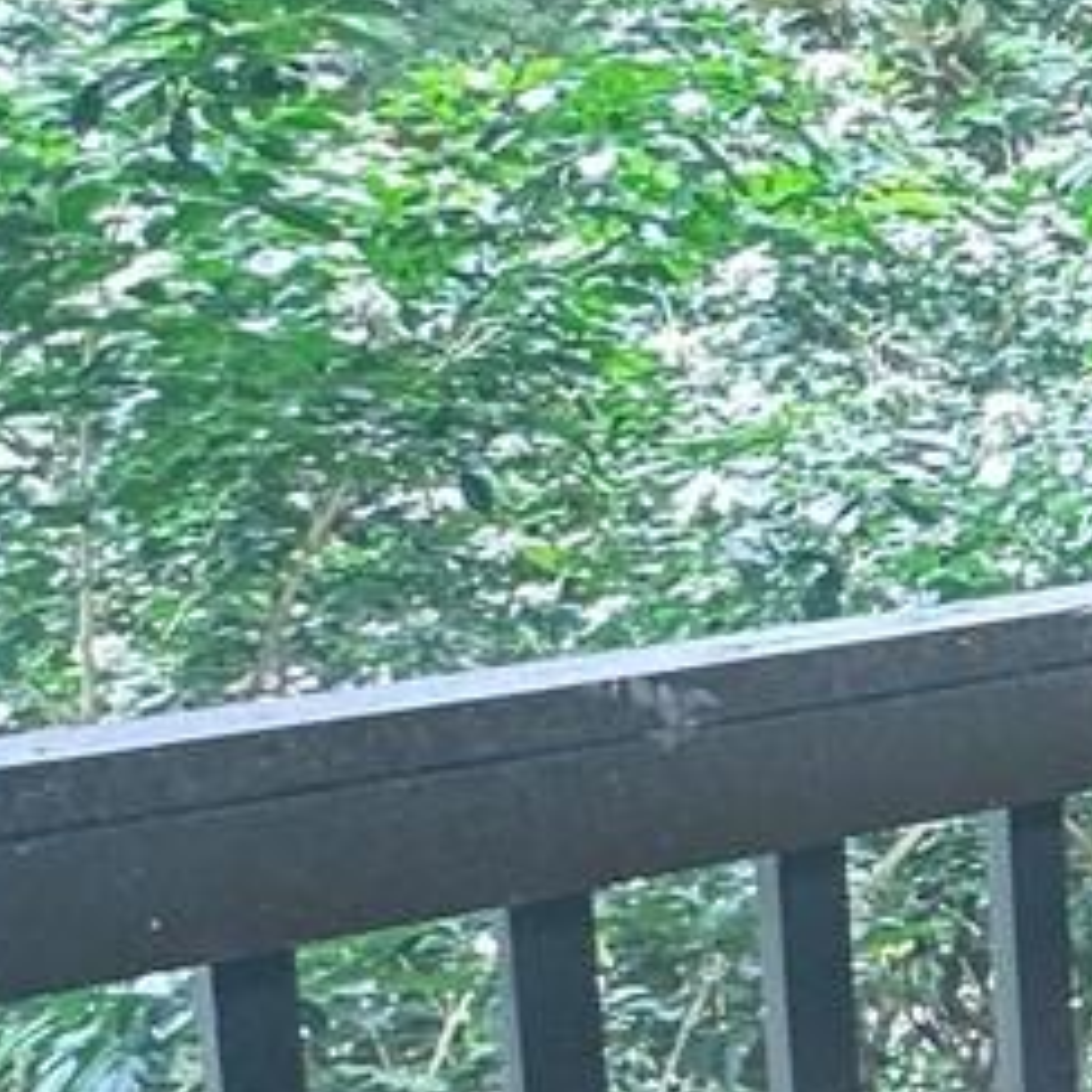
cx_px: 2730
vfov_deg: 21.4
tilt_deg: -8.6
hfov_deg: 13.8
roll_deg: -1.4
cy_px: 439
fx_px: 2891
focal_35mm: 81
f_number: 2.2
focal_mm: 2.22
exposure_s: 1/120
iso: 80
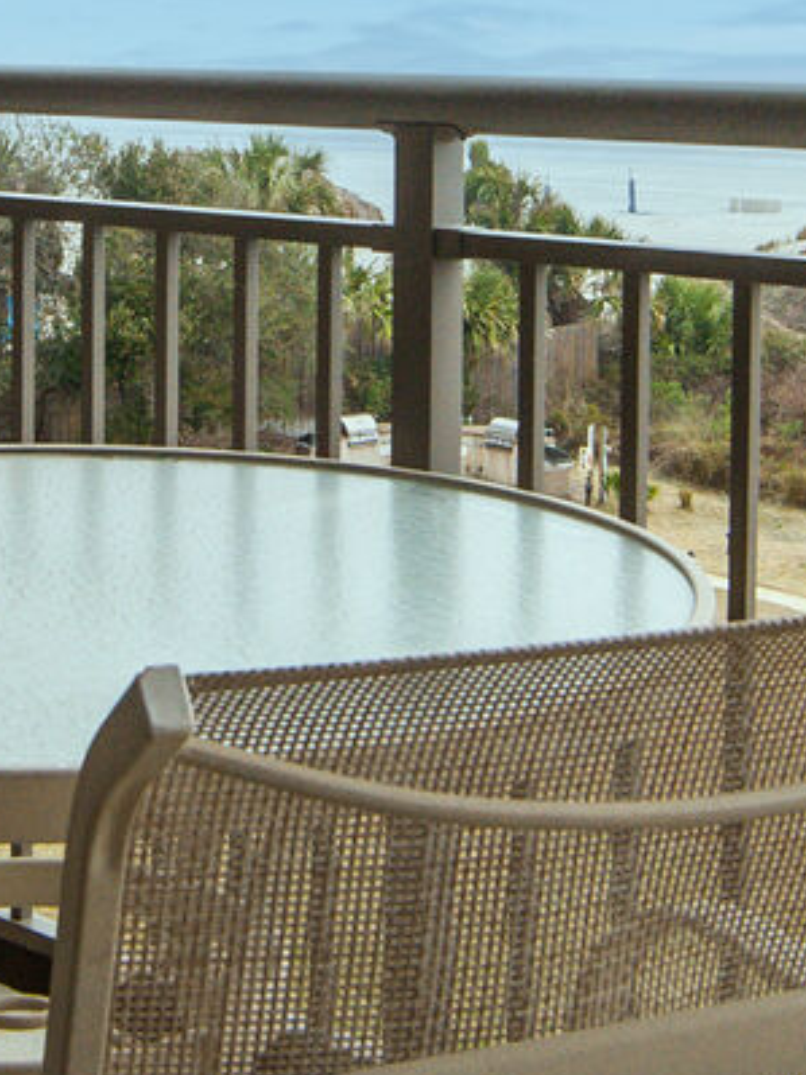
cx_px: 221
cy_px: 16
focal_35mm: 75
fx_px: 2330
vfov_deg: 24.9
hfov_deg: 19.5
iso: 400
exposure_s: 1/250
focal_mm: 18
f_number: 10
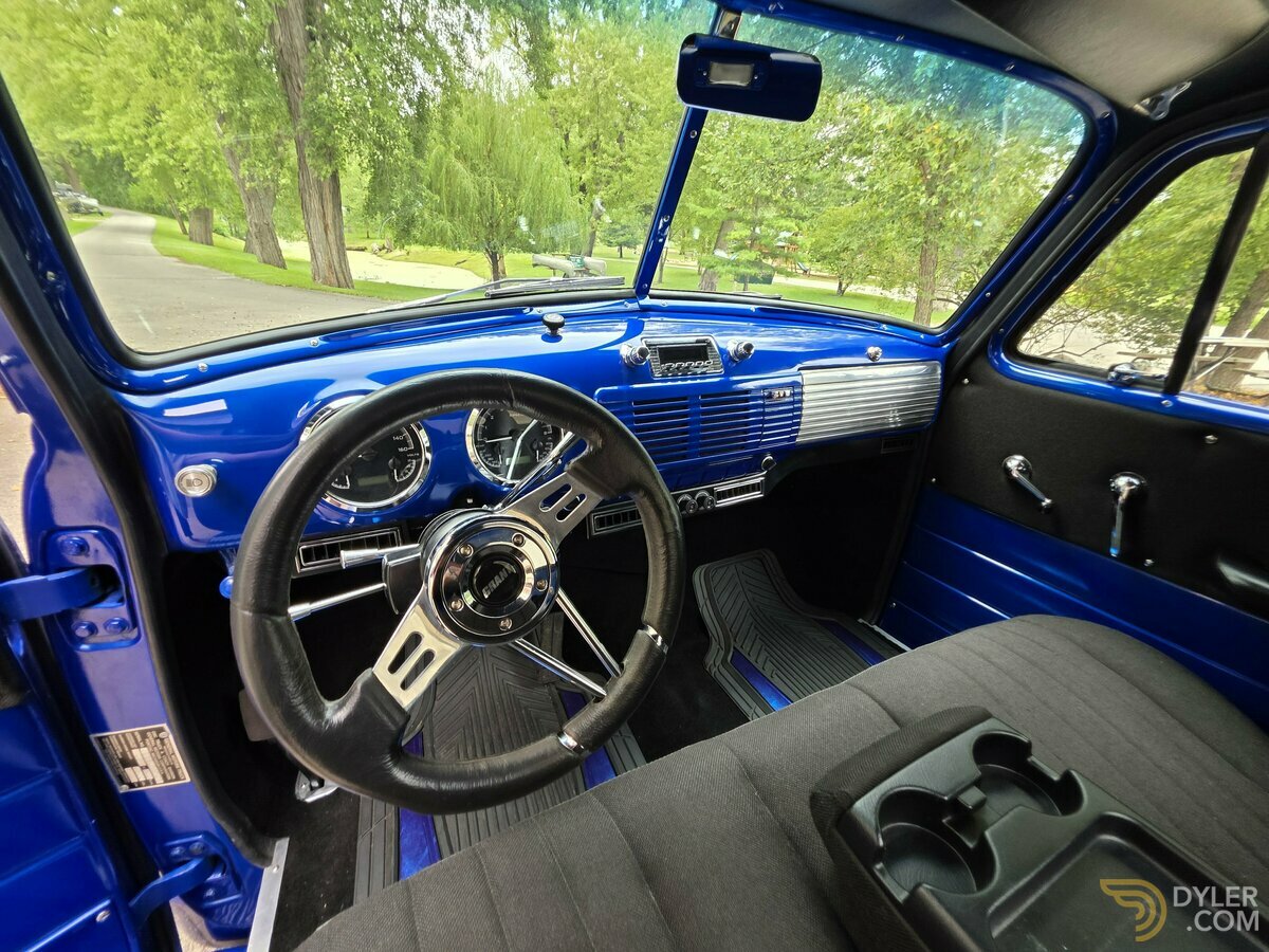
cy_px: 476
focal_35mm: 13
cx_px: 634
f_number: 1.9
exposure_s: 1/120
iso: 80
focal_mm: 2.2
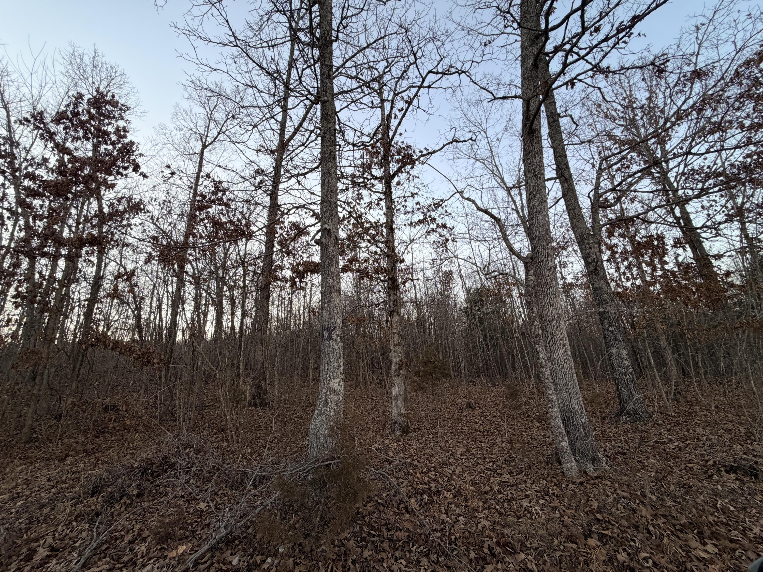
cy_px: 286
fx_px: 309
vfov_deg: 85.7
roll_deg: +3.6
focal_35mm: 14
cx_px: 382
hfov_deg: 102.1
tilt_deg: +18.7
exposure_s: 1/121
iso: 125
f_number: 2.2
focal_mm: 2.22
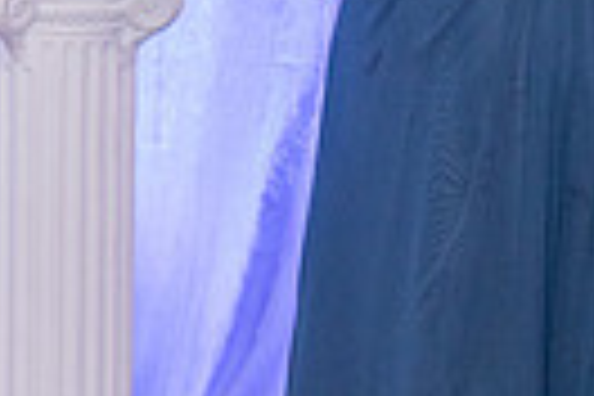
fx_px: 5065
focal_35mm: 307
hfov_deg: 6.7
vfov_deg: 4.4
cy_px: -205
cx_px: 328
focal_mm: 70
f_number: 4
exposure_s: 1/200
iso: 1600
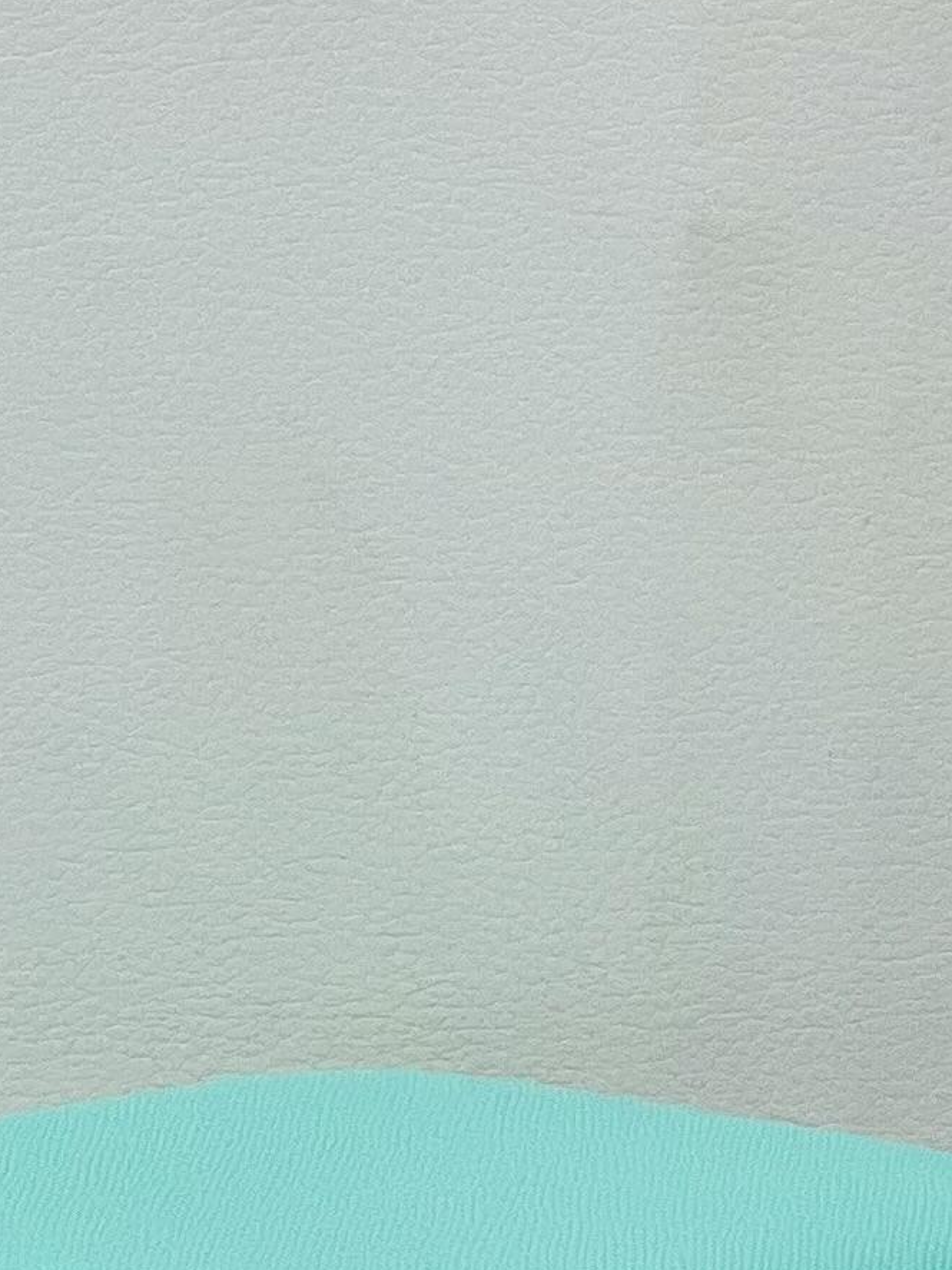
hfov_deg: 4.2
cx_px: 484
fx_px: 12837
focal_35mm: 350
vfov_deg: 5.7
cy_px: 417
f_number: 2.8
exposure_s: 1/100
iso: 200
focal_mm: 9
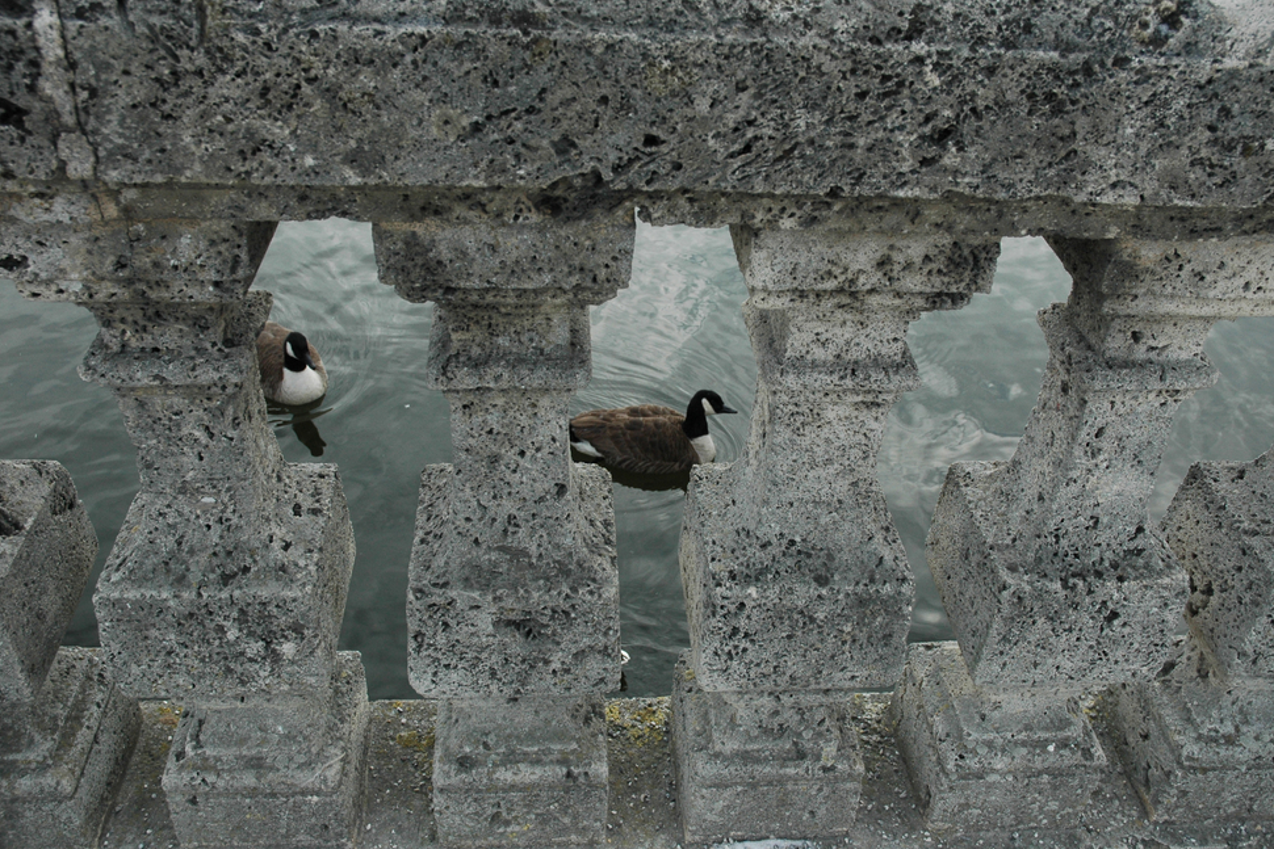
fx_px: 1203
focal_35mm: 34
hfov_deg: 55.8
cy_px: 428
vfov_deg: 38.9
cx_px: 642
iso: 400
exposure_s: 1/200
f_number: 7.1
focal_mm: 22
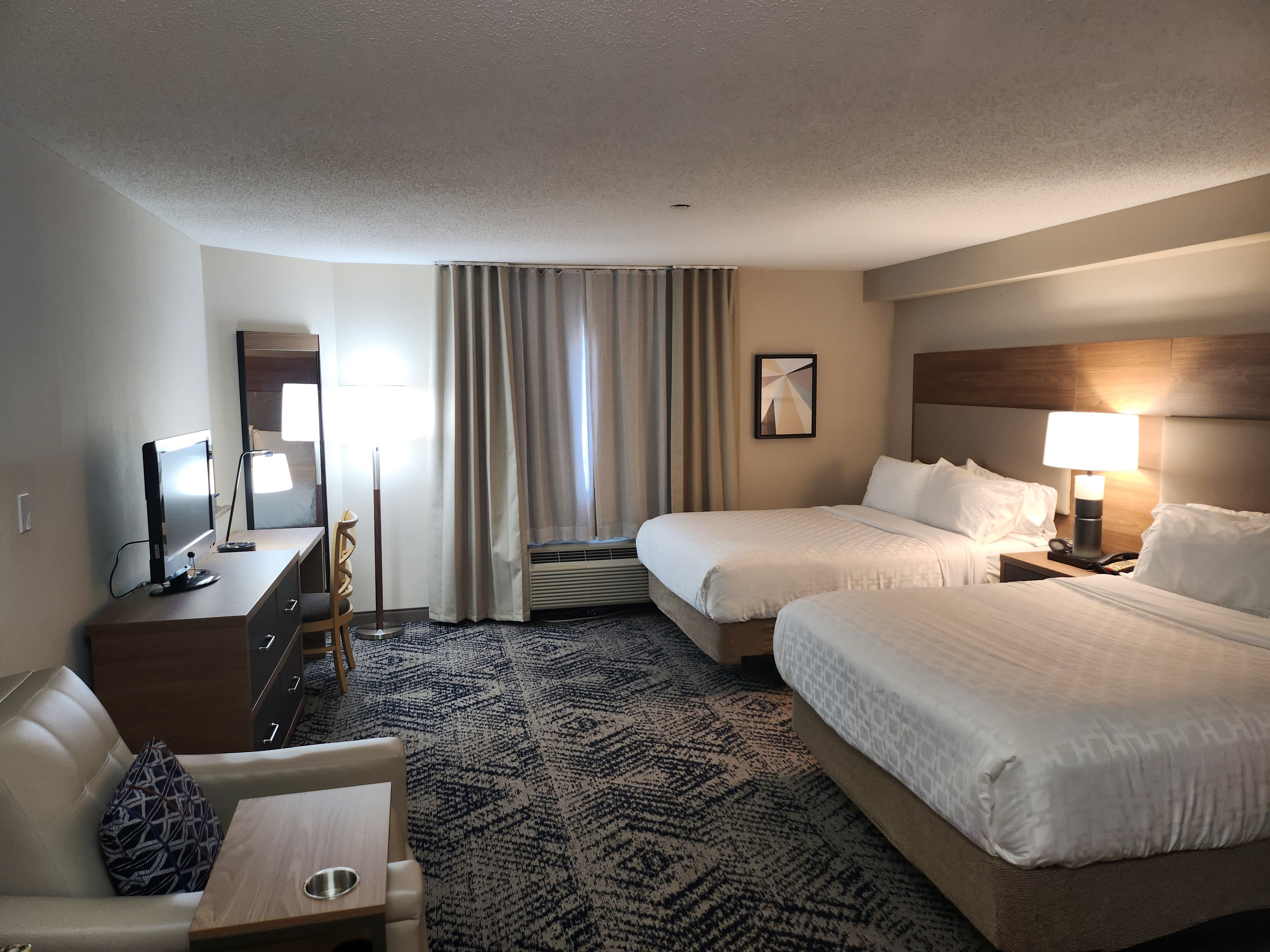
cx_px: 635
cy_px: 476
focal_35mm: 24
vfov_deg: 56.8
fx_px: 881
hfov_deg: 71.6
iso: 160
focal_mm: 5
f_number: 1.8
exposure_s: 1/120
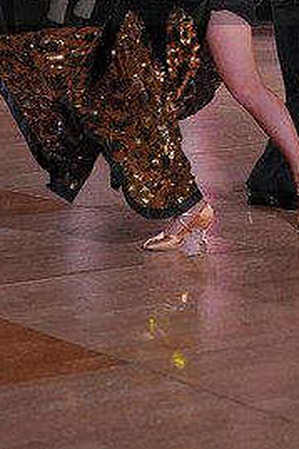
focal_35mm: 151
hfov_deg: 9.1
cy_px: -30
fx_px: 1883
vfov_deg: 13.4
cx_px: 228
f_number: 4
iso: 1600
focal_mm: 70
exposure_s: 1/500
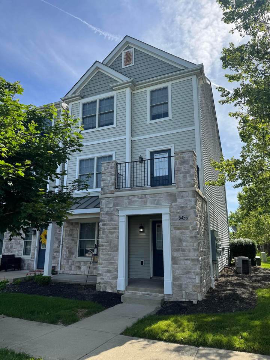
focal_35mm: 24
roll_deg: +0.2
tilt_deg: +14.0
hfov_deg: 56.8
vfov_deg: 71.6
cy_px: 180
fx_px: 250
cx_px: 135
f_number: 1.78
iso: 80
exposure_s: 1/2710
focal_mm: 6.76
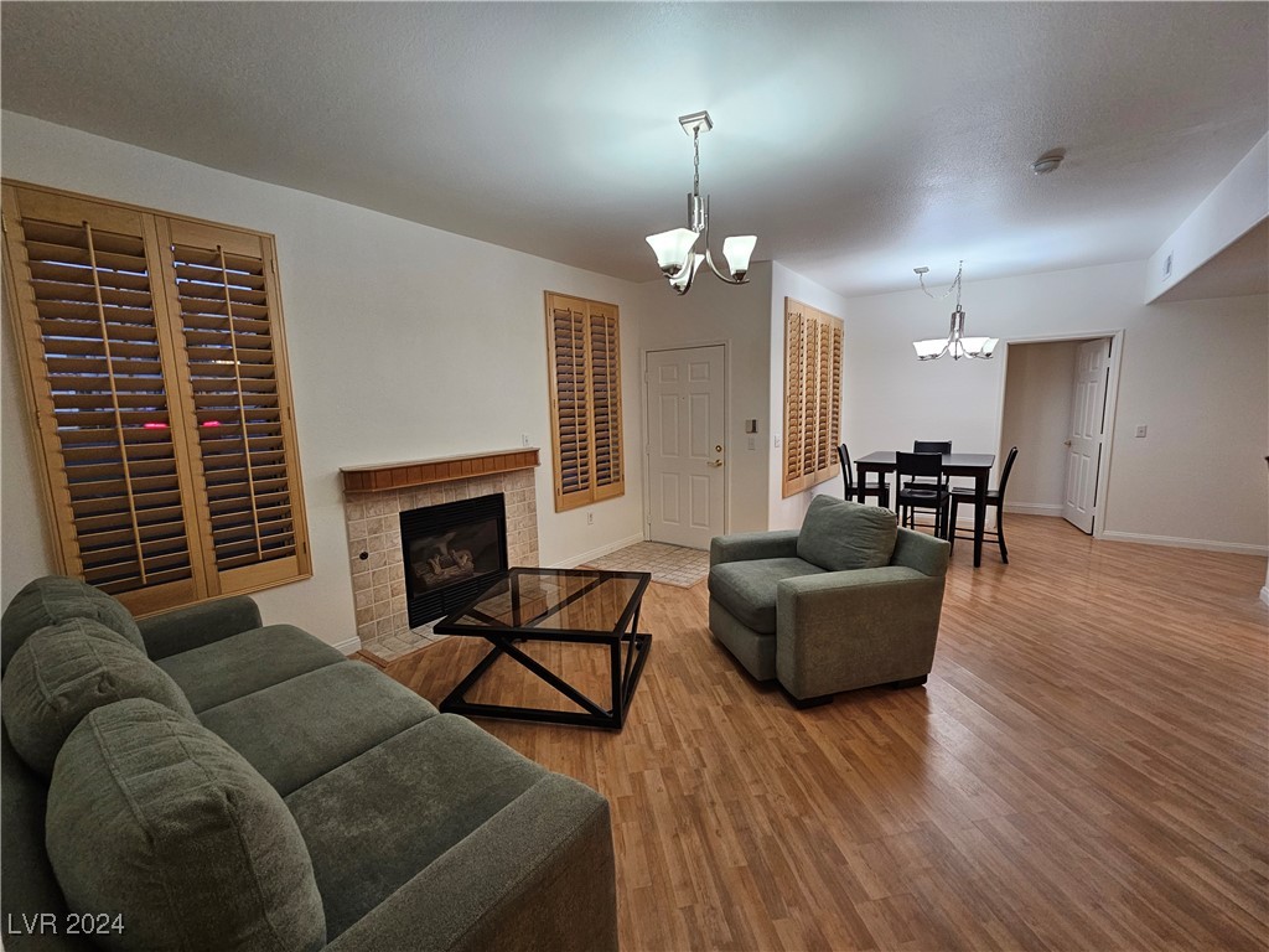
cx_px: 634
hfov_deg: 106.2
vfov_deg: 89.9
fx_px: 477
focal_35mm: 13
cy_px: 476
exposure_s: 1/60
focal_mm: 2.2
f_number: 2.2
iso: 200
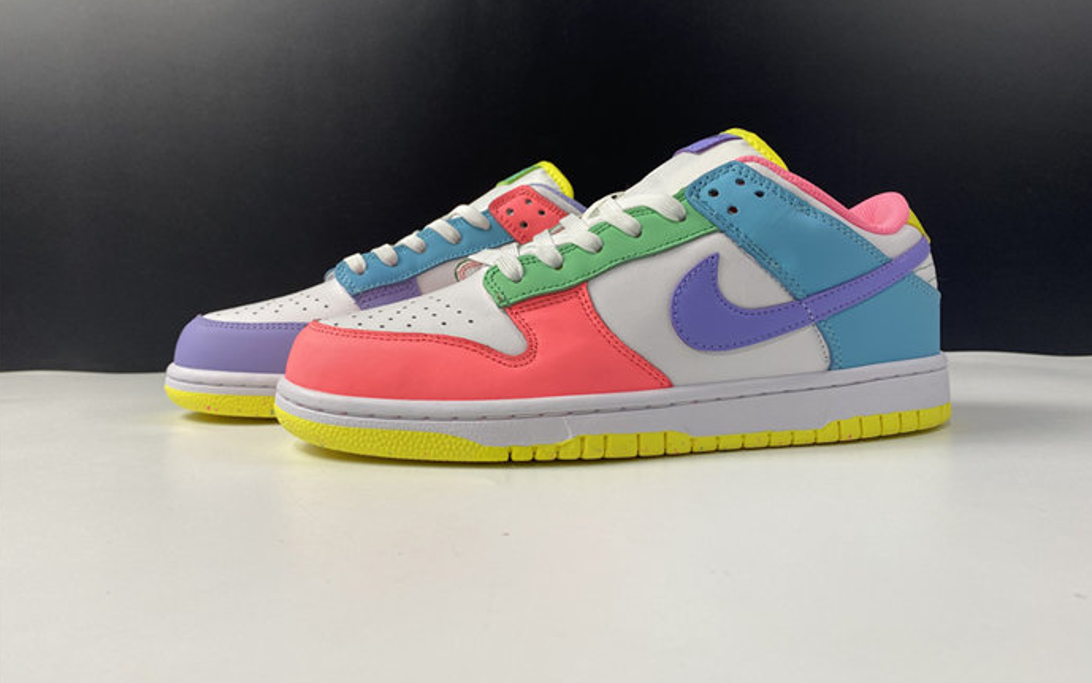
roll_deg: +2.0
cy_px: 318
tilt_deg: -2.5
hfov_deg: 66.5
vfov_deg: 44.5
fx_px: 833
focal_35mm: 28
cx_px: 547
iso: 64
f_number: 1.8
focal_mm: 4.25
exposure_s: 1/100
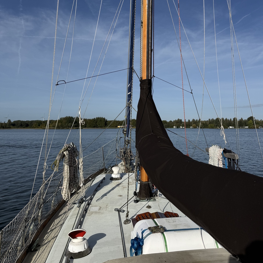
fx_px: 249
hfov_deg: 55.6
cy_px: 91
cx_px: 134
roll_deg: +0.8
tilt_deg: +8.8
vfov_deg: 54.6
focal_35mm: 29
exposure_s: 1/9091
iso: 80
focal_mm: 6.76
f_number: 1.78
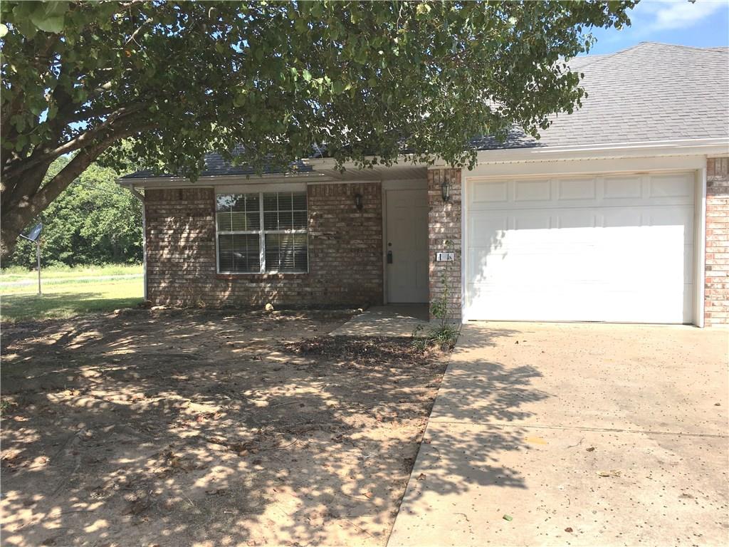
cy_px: 274
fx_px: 611
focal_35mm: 29
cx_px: 364
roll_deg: +1.0
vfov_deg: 48.2
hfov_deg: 61.7
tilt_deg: -2.2
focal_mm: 4.15
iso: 25
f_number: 2.2
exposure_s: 1/1115
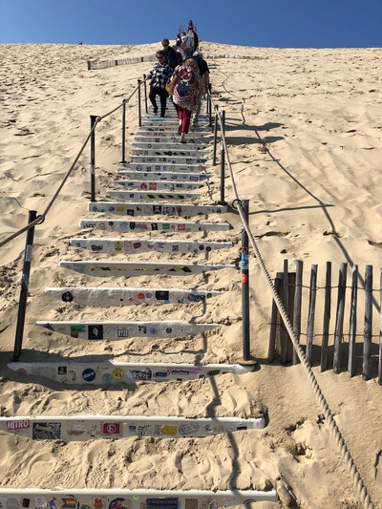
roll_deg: -0.6
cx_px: 191
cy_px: 254
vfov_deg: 63.4
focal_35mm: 28
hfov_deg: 49.8
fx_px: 412
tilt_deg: -0.8
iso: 20
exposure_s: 1/3436
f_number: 1.8
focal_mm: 3.99
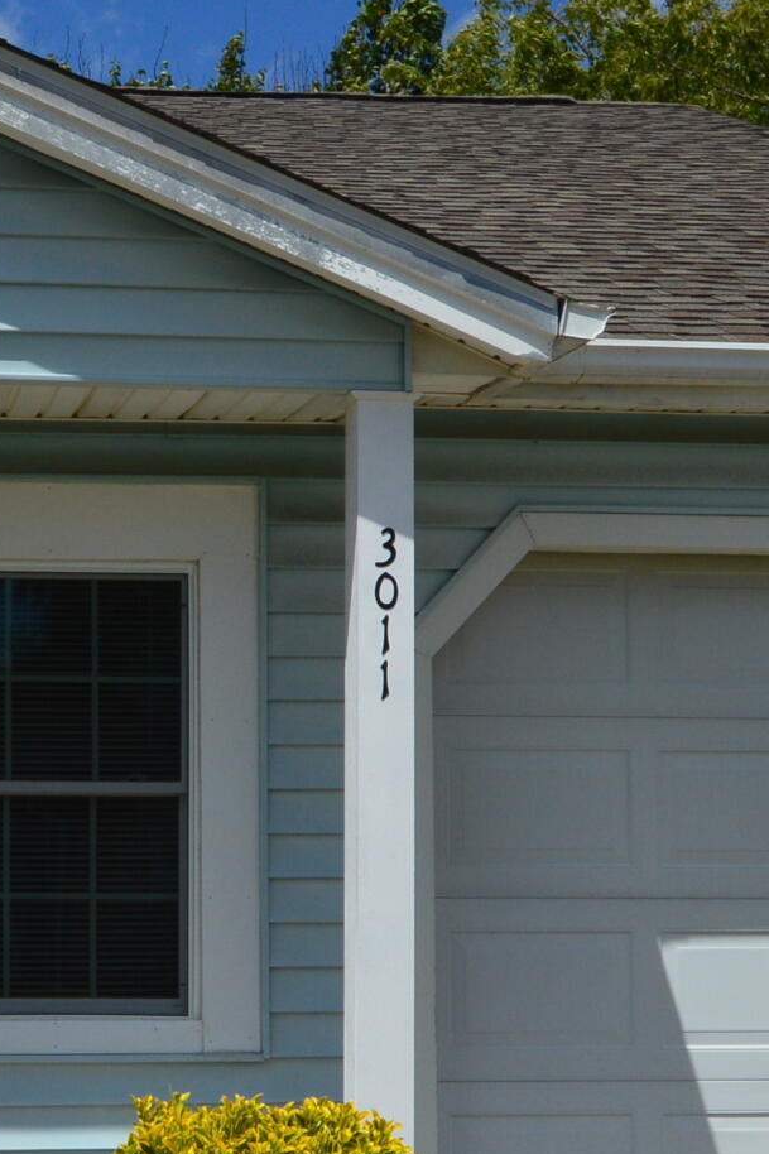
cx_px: -4
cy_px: 744
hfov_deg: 16.0
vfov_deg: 24.2
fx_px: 2681
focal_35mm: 84
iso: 220
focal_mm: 17
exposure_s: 1/500
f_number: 11
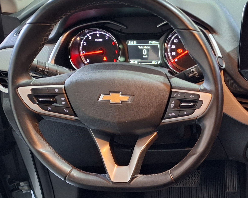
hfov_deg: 29.8
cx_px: 271
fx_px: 418
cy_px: 194
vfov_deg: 25.5
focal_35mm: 57
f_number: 1.8
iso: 400
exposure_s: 1/20
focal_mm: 5.54
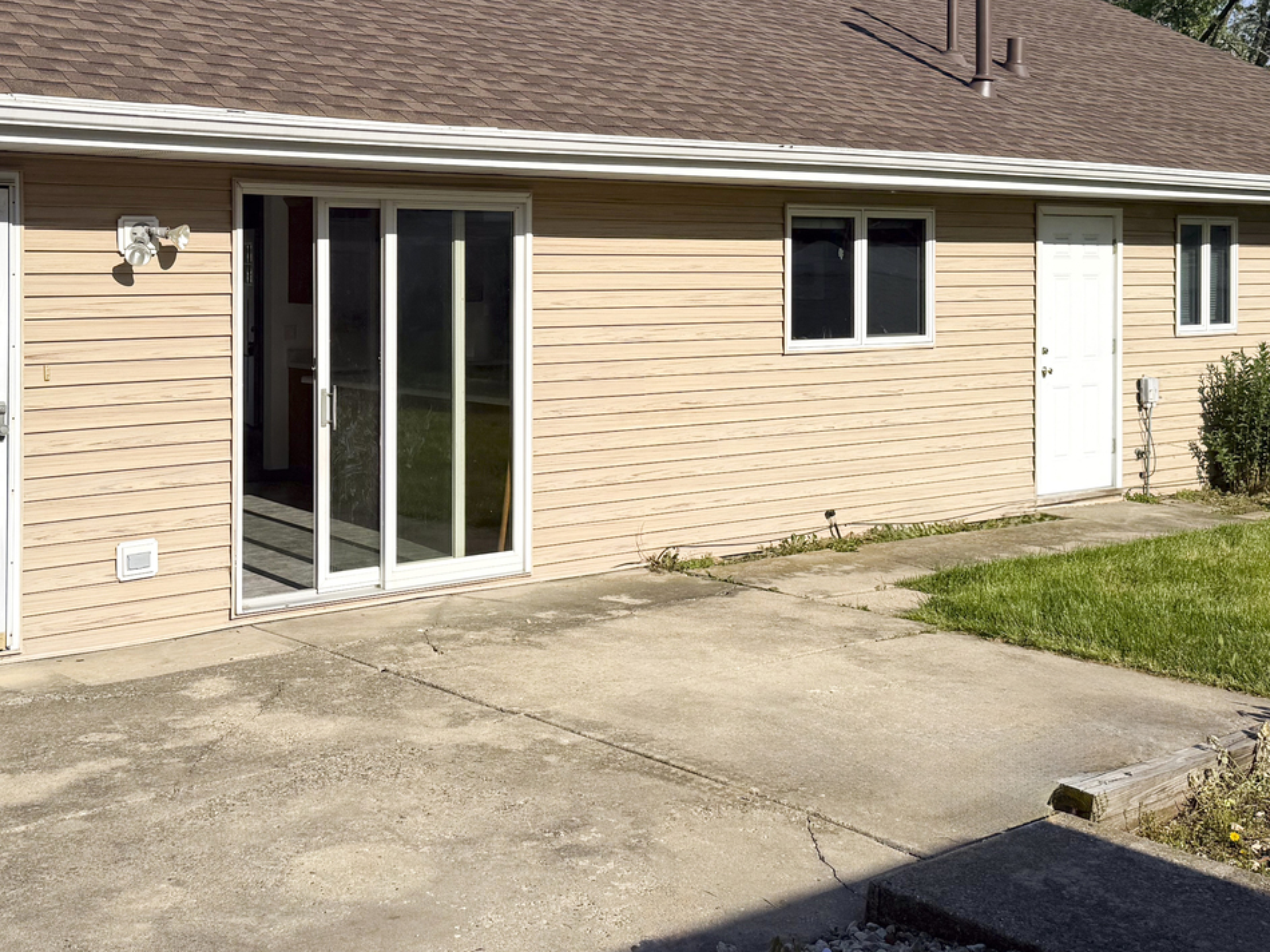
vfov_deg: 30.5
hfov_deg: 40.2
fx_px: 1724
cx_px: 499
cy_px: 281
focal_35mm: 47
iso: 80
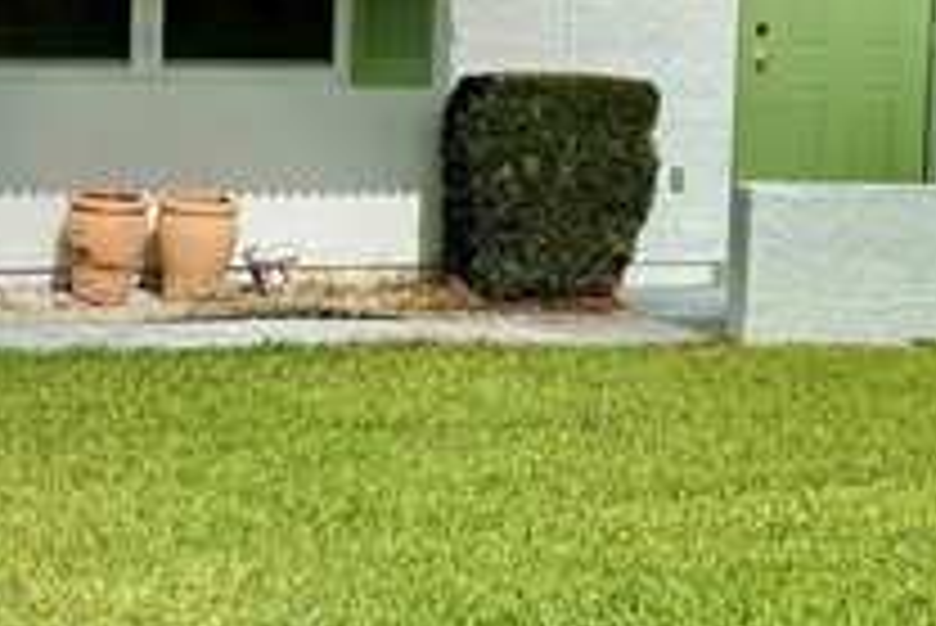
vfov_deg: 14.3
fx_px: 2498
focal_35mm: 96
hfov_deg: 20.6
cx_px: 36
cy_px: 221
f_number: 1.78
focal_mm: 6.76
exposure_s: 1/14286
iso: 80
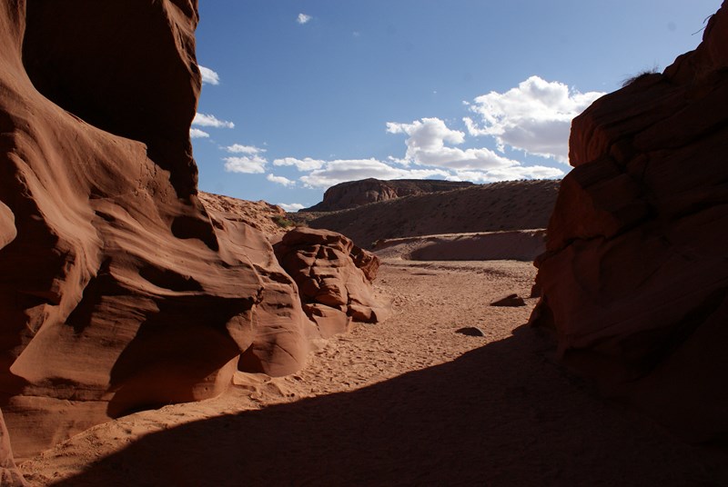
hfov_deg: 67.3
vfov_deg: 48.1
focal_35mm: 27
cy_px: 244
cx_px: 364
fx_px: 547
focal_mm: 18
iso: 400
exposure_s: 1/1000
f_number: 11
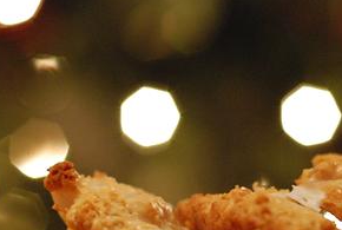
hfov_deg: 13.2
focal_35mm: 155
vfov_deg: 8.9
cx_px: 153
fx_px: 1476
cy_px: 213
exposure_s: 1/30
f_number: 2.8
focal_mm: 50
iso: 1600
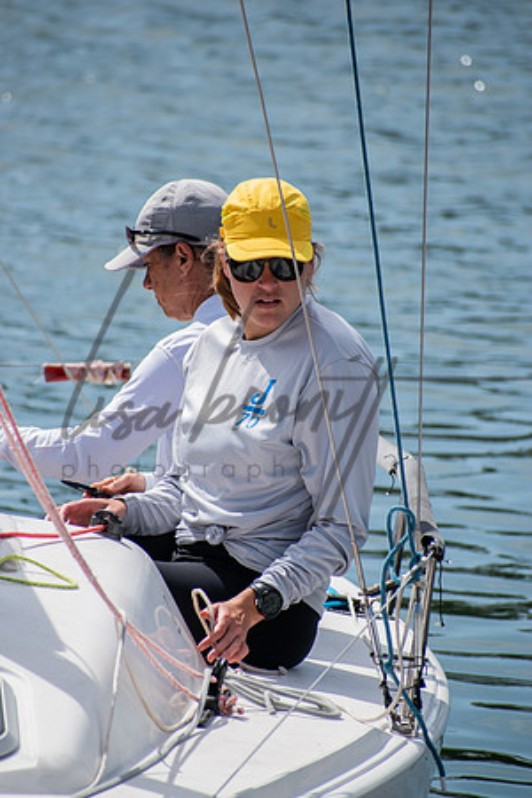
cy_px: 399
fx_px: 9974
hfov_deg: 3.1
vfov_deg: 4.6
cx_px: 266
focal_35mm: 450
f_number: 8
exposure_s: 1/320
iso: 100
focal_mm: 300
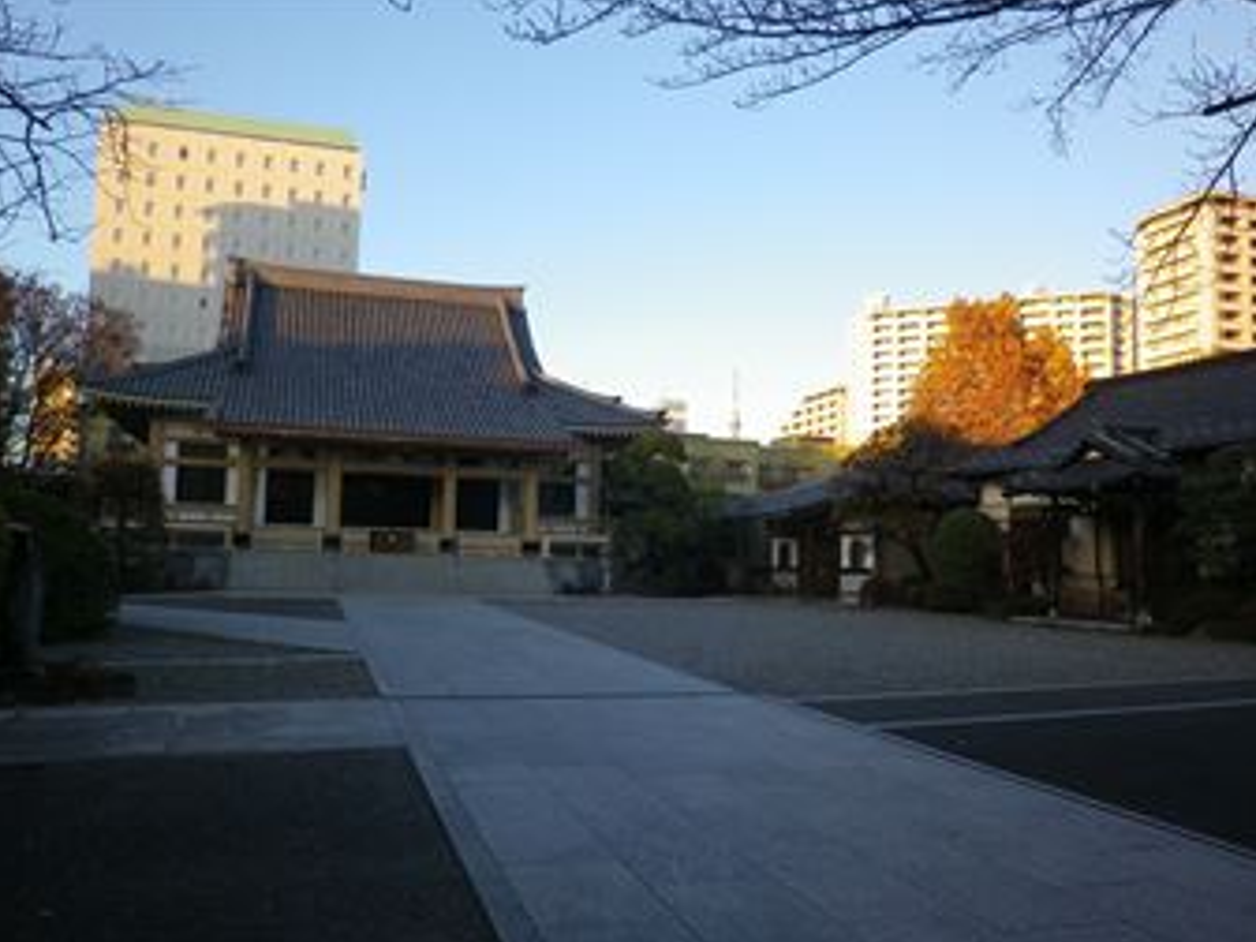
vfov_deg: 48.2
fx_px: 1052
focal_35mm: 29
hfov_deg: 61.7
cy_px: 477
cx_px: 635
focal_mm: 5
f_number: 3.2
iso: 80
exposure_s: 1/125
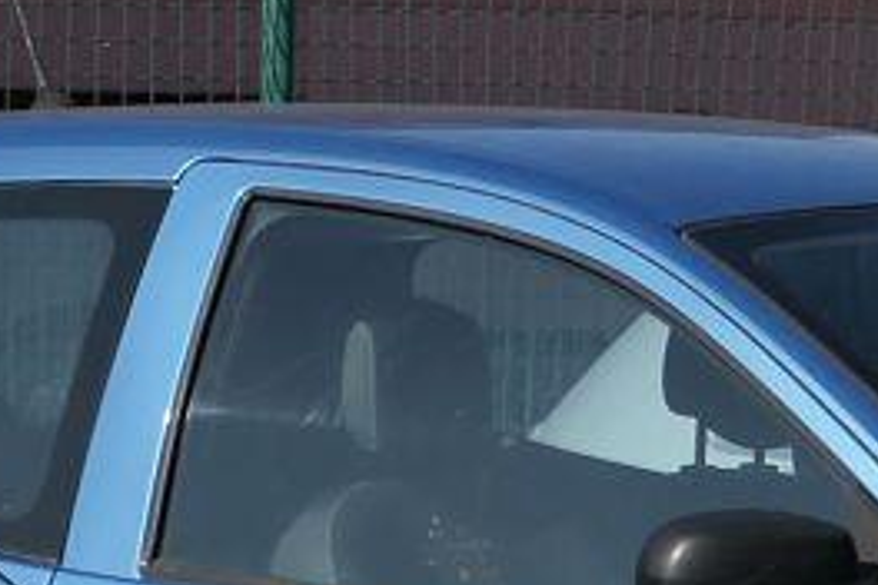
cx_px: -422
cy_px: 778
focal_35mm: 519
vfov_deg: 2.6
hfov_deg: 4.0
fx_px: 12657
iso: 125
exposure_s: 1/3200
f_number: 2.8
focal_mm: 26.4
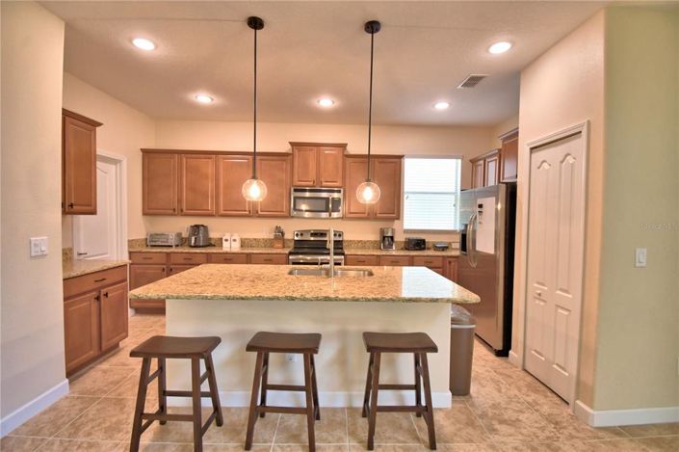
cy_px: 226
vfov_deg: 77.2
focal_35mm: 15
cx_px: 340
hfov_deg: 100.4
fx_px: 283
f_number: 4.5
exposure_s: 1/60
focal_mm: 10
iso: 400
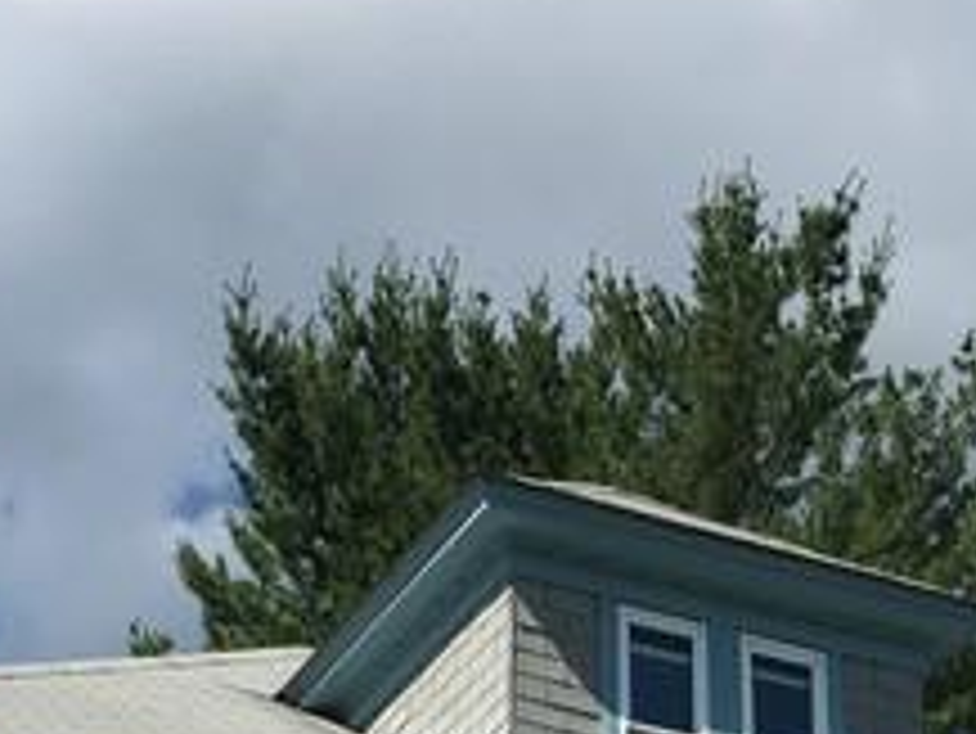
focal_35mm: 107
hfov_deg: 18.3
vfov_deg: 12.7
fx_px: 3019
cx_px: 661
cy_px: 1283
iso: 25
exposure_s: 1/2024
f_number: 2.2
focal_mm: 4.15
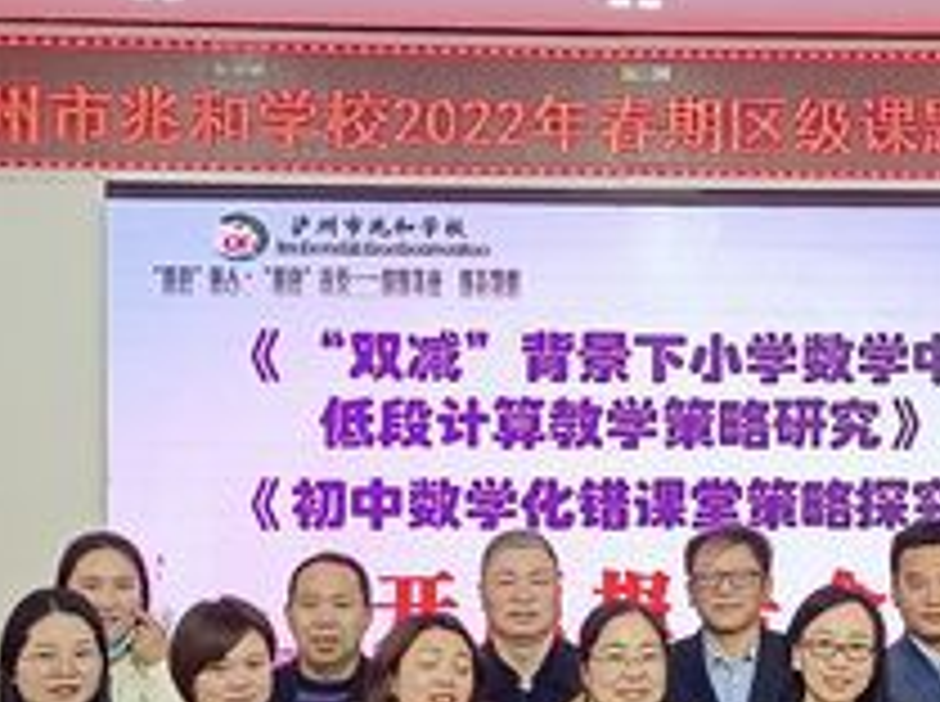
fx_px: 2413
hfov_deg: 21.4
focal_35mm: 89
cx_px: 904
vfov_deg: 16.5
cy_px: 441
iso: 500
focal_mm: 4.71
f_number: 1.79
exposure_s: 1/50
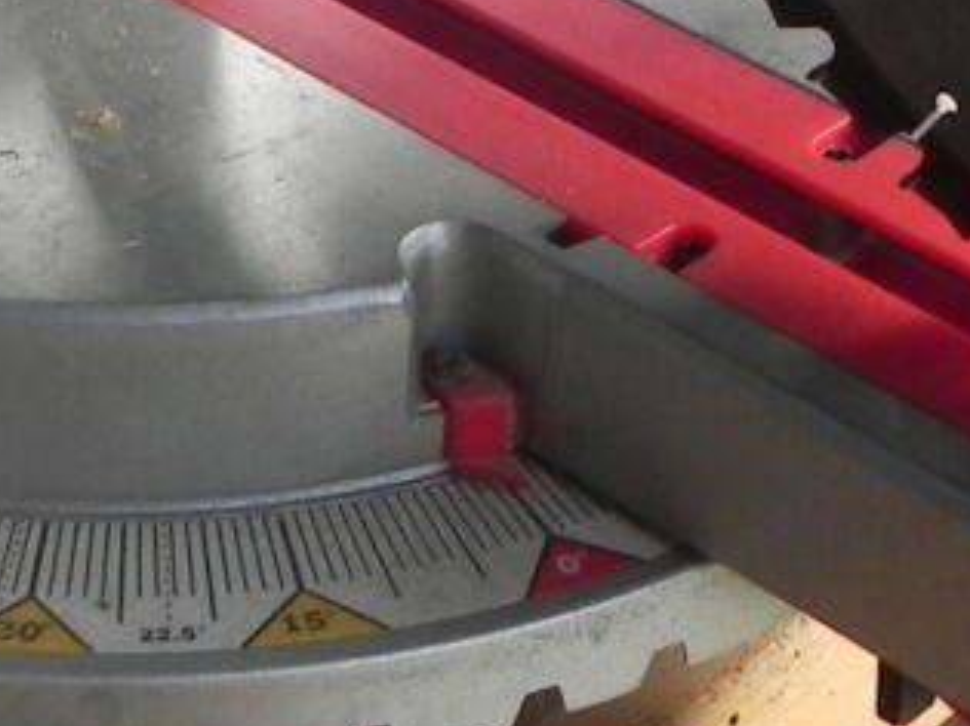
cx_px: 641
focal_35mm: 132
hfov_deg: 14.9
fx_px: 3697
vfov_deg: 11.1
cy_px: -43
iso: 160
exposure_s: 1/145
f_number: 4.5
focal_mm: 4.6
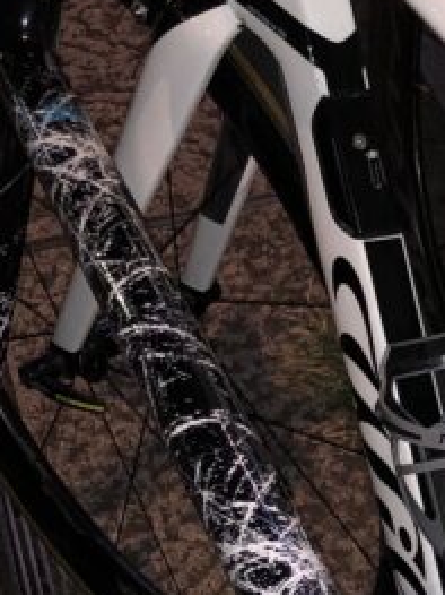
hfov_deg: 13.1
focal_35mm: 109
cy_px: 518
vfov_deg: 17.8
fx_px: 1870
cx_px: 596
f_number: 1.8
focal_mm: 4
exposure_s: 1/7
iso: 80
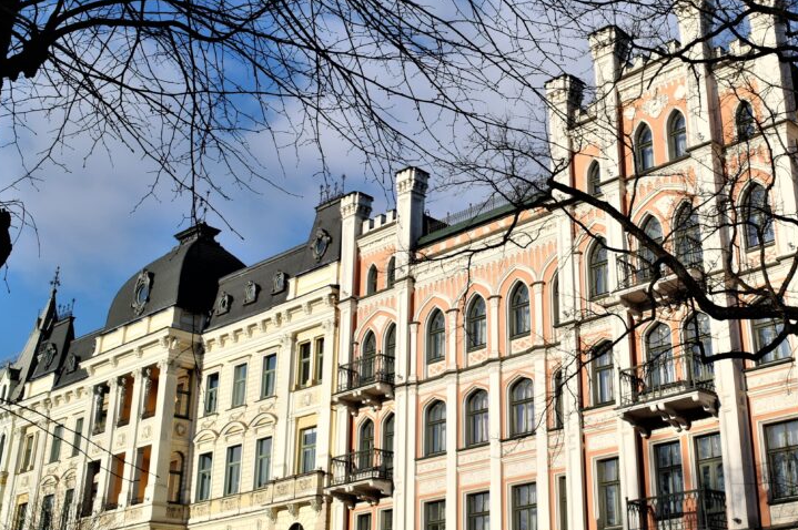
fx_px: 1041
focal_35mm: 47
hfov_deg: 41.3
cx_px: 544
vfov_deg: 28.5
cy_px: 215
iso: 100
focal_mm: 22
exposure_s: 1/180
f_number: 10
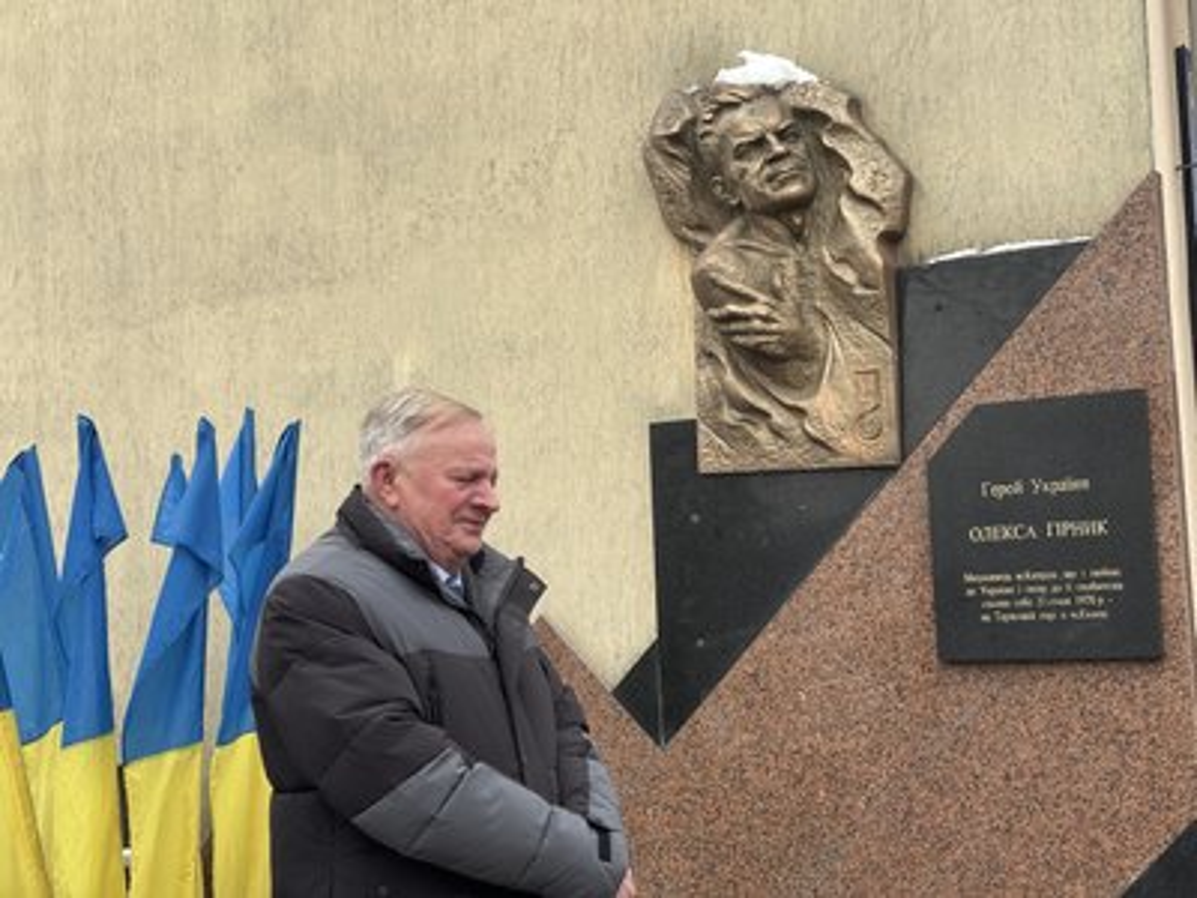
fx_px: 1798
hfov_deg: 36.8
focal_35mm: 52
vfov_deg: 28.0
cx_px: 598
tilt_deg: +4.7
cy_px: 449
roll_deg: +1.1
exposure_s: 1/437
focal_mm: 5.96
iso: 32
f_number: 1.6
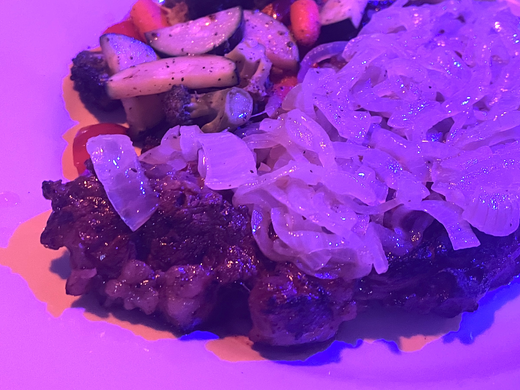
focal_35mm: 44
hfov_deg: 42.9
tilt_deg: -40.7
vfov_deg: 32.2
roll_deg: -2.2
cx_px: 285
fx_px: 661
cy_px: 97
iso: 1000
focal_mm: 5.1
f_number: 1.6
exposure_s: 1/24
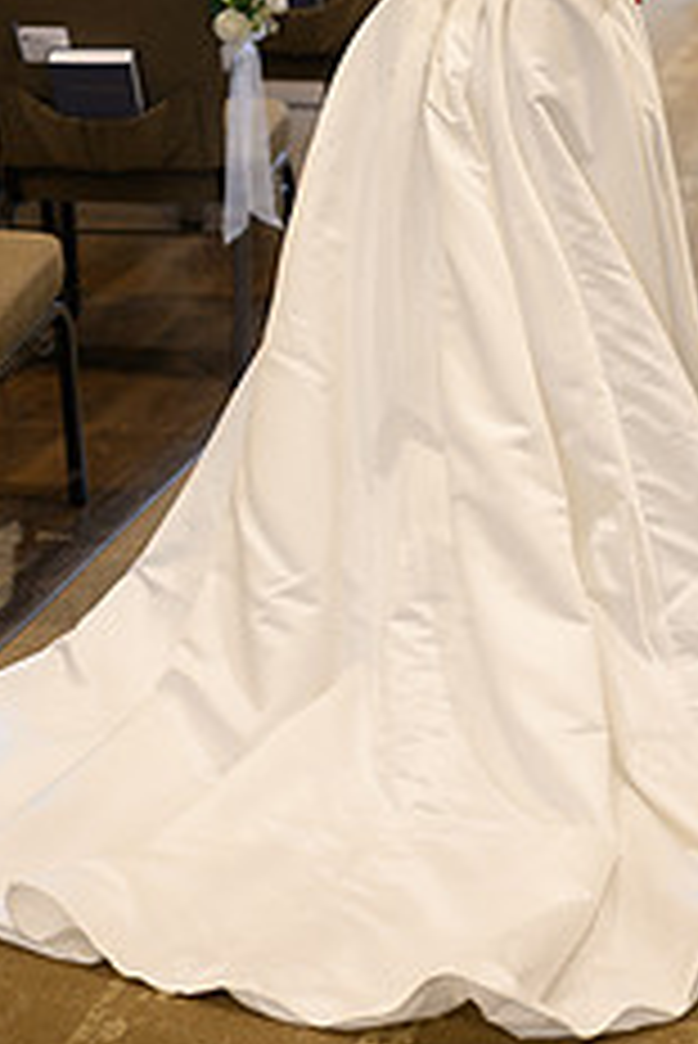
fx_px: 2817
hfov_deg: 14.1
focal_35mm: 97
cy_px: 176
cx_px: 549
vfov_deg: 20.7
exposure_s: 1/80
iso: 400
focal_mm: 50
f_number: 2.2
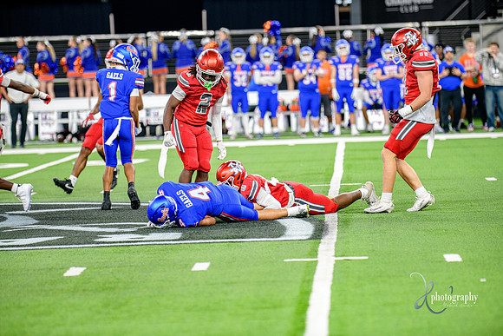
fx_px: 2725
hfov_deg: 10.5
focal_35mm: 195
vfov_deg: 7.0
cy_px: 168
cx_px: 252
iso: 1250
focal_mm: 195
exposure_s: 1/400
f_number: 2.8
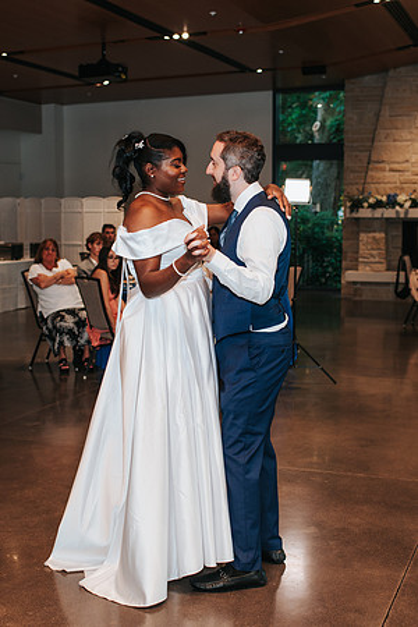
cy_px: 314
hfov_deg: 25.8
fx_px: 914
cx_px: 209
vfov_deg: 37.9
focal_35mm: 52
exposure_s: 1/160
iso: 500
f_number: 2.8
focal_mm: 35
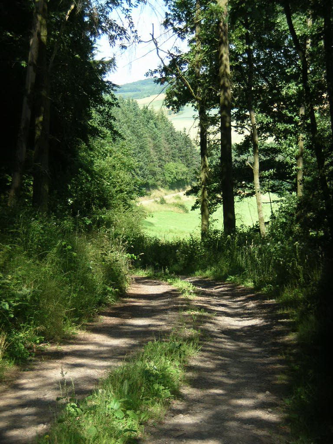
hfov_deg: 17.2
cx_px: 166
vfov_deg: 22.8
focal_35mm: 86
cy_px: 222
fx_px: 1103
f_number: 3.4
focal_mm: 14.2
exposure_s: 1/232
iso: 50
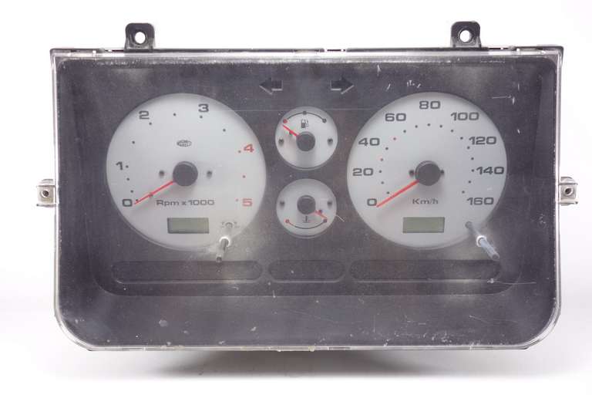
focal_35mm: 40
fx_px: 658
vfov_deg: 33.4
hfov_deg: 48.5
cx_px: 296
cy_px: 198
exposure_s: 1/50
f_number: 2.8
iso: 250
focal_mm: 14.93
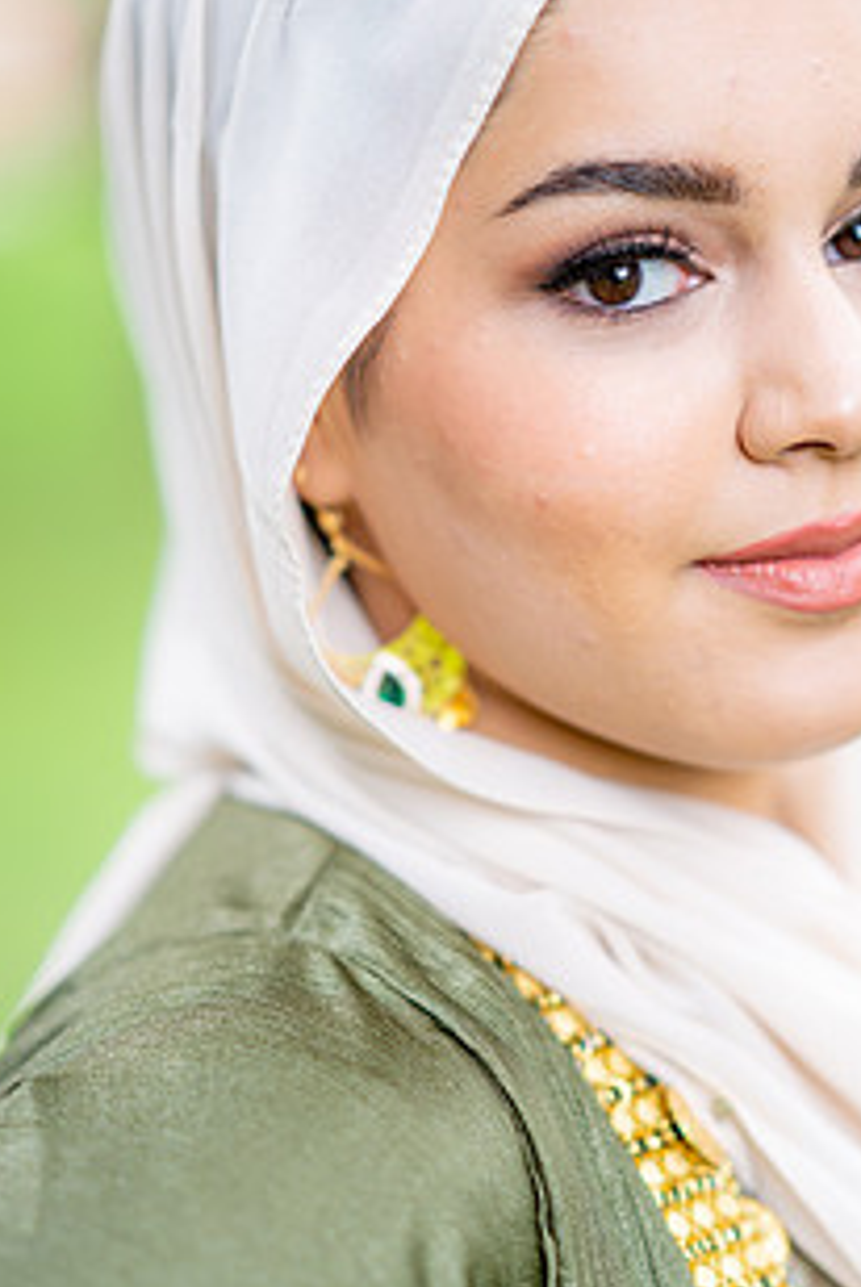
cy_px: 664
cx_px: 594
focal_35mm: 124
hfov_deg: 11.1
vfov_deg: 16.5
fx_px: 4438
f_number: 1.4
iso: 100
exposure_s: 1/640
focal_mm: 85
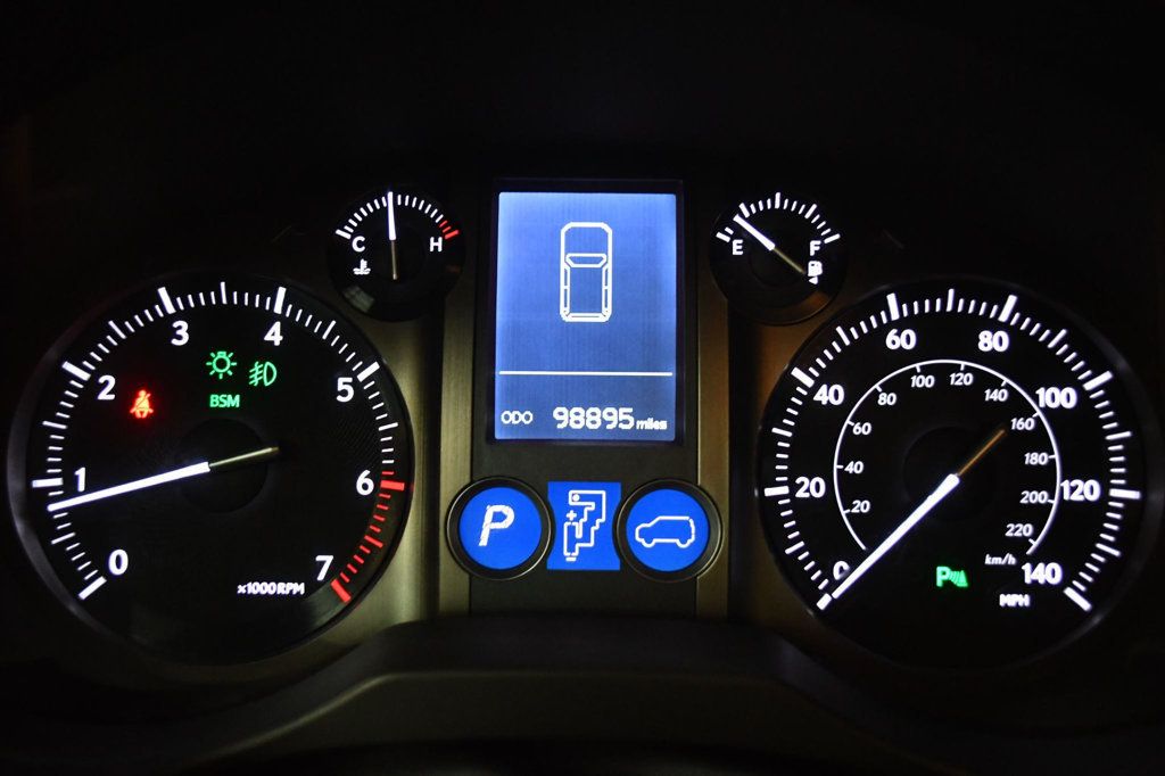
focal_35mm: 36
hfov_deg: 53.1
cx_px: 582
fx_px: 1165
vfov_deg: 36.8
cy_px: 388
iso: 3600
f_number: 4
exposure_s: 1/60
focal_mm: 24
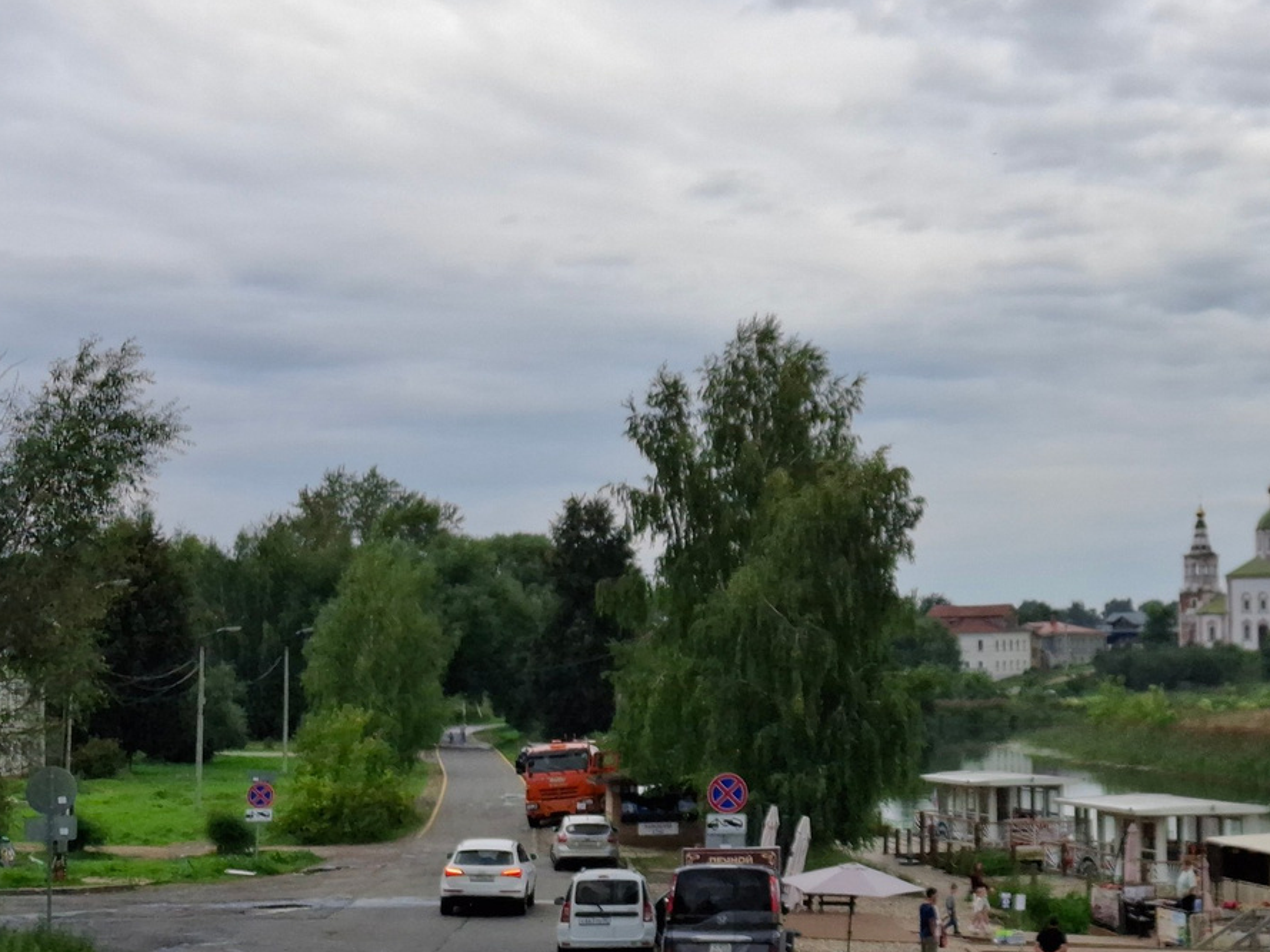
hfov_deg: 26.7
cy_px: 557
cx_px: 959
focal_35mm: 72
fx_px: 2642
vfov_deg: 20.4
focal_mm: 4.69
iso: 25
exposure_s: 1/527
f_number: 1.8
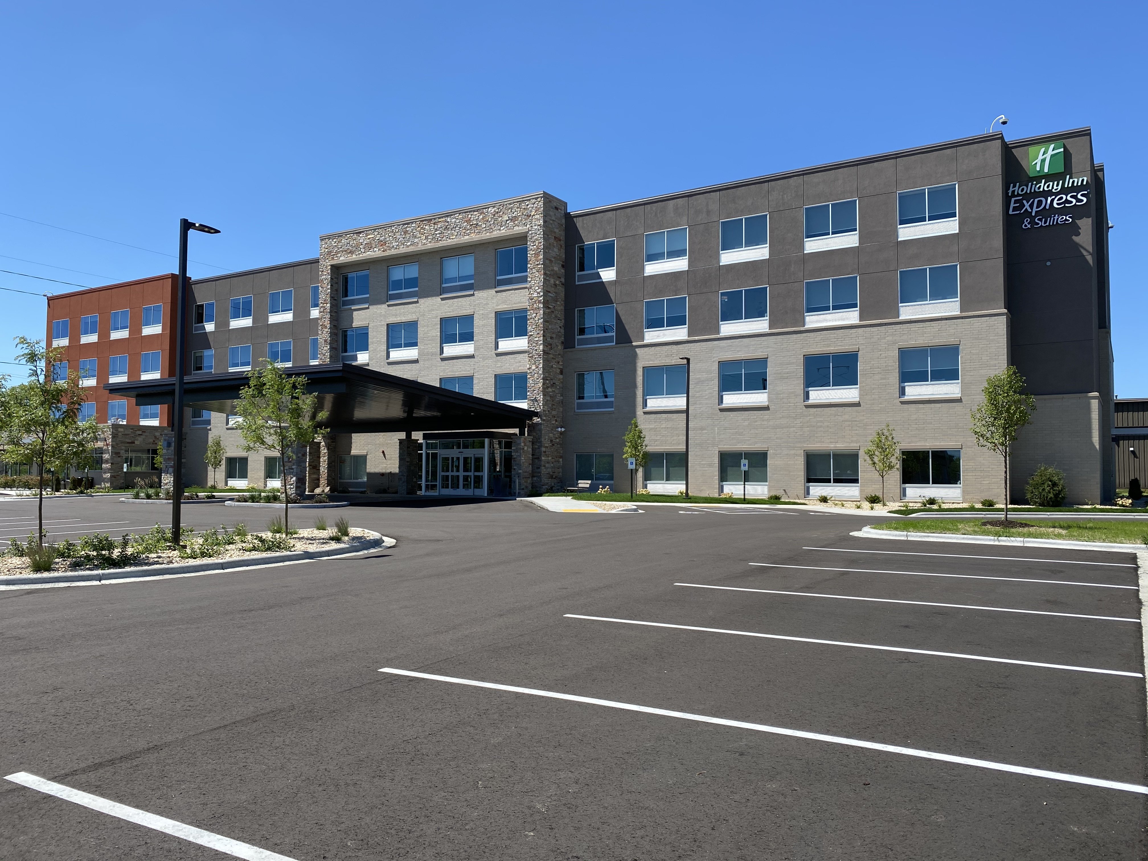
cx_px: 574
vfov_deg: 53.1
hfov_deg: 67.3
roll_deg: -1.1
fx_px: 862
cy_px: 430
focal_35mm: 26
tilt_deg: +3.2
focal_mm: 4.25
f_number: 1.8
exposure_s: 1/2268
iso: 32
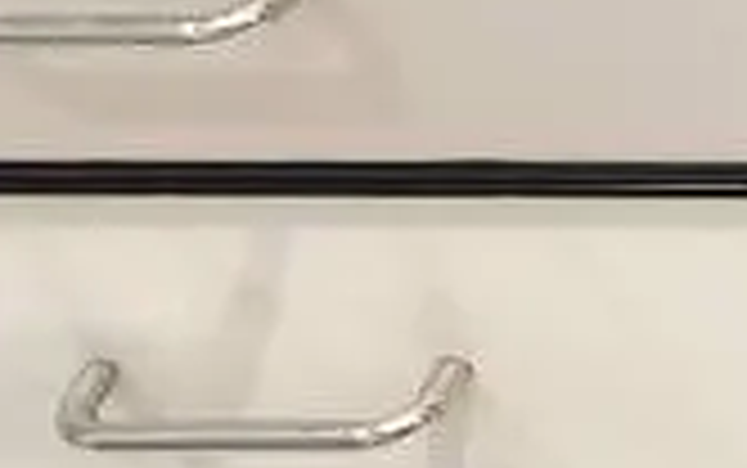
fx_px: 2995
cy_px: -338
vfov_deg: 8.6
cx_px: 2228
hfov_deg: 10.3
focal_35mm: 147
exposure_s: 1/50
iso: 800
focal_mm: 6.18
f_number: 1.65
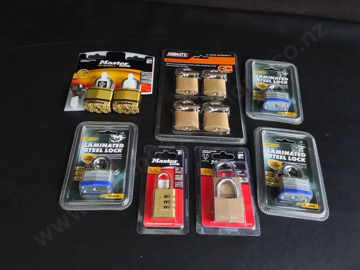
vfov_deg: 51.4
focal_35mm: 27
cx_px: 180
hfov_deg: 65.3
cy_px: 135
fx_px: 281
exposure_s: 1/100
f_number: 2
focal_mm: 2.87
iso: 80
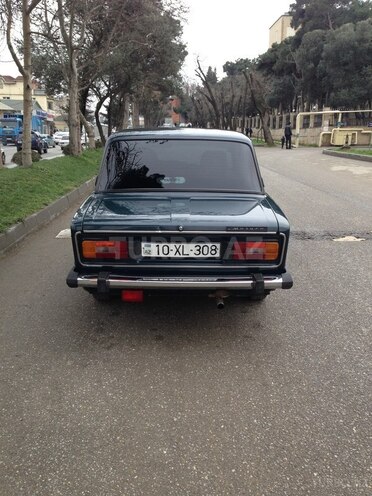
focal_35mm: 33
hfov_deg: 42.9
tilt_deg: -10.4
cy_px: 248
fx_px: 473
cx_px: 186
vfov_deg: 55.4
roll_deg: -0.5
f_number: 2.4
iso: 50
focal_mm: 4.12
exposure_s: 1/178
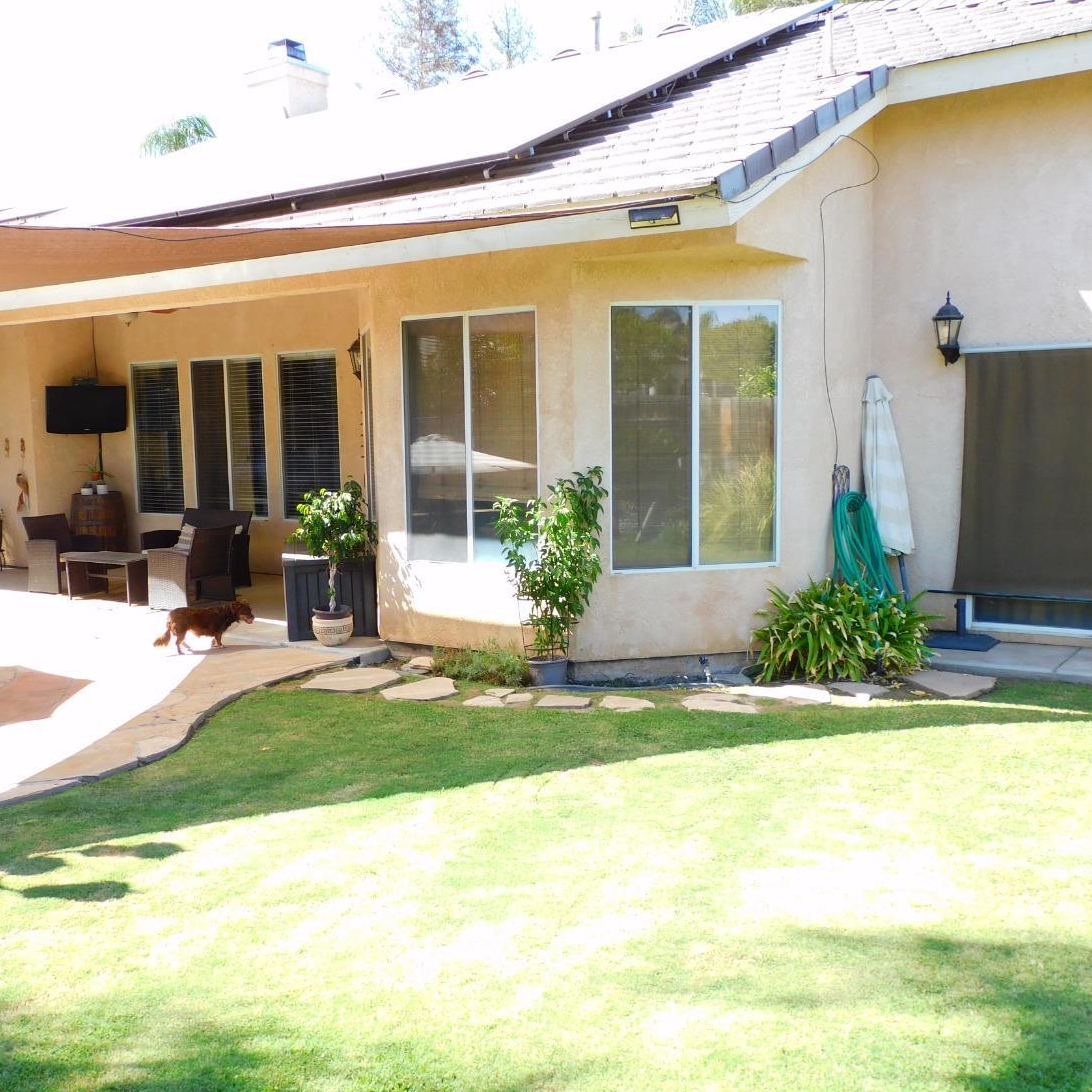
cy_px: 562
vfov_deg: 48.4
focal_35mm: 34
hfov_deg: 48.4
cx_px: 488
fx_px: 1213
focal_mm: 5
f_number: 3.5
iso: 125
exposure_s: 1/200
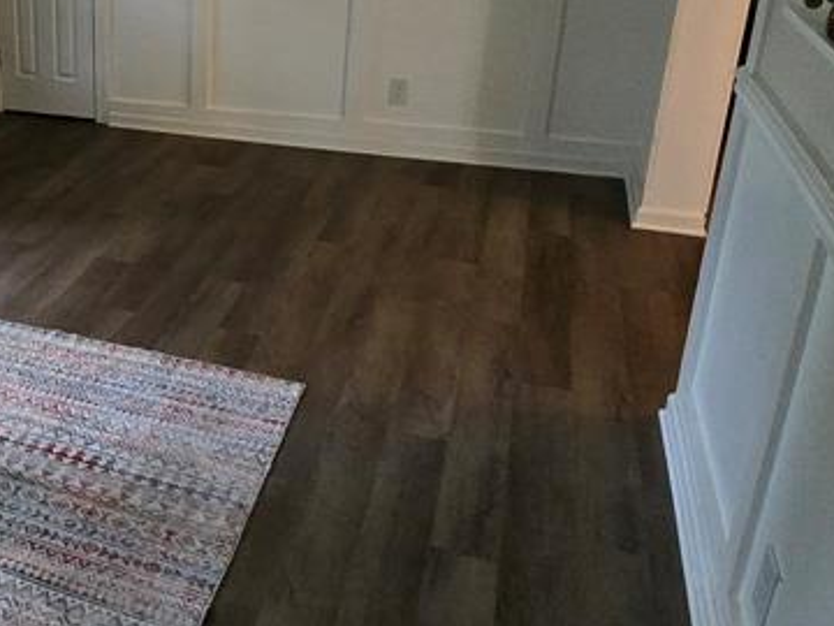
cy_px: 183
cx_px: 12
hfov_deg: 43.4
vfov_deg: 38.0
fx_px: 891
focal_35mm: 37
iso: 640
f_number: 2.2
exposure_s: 1/60
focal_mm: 2.2
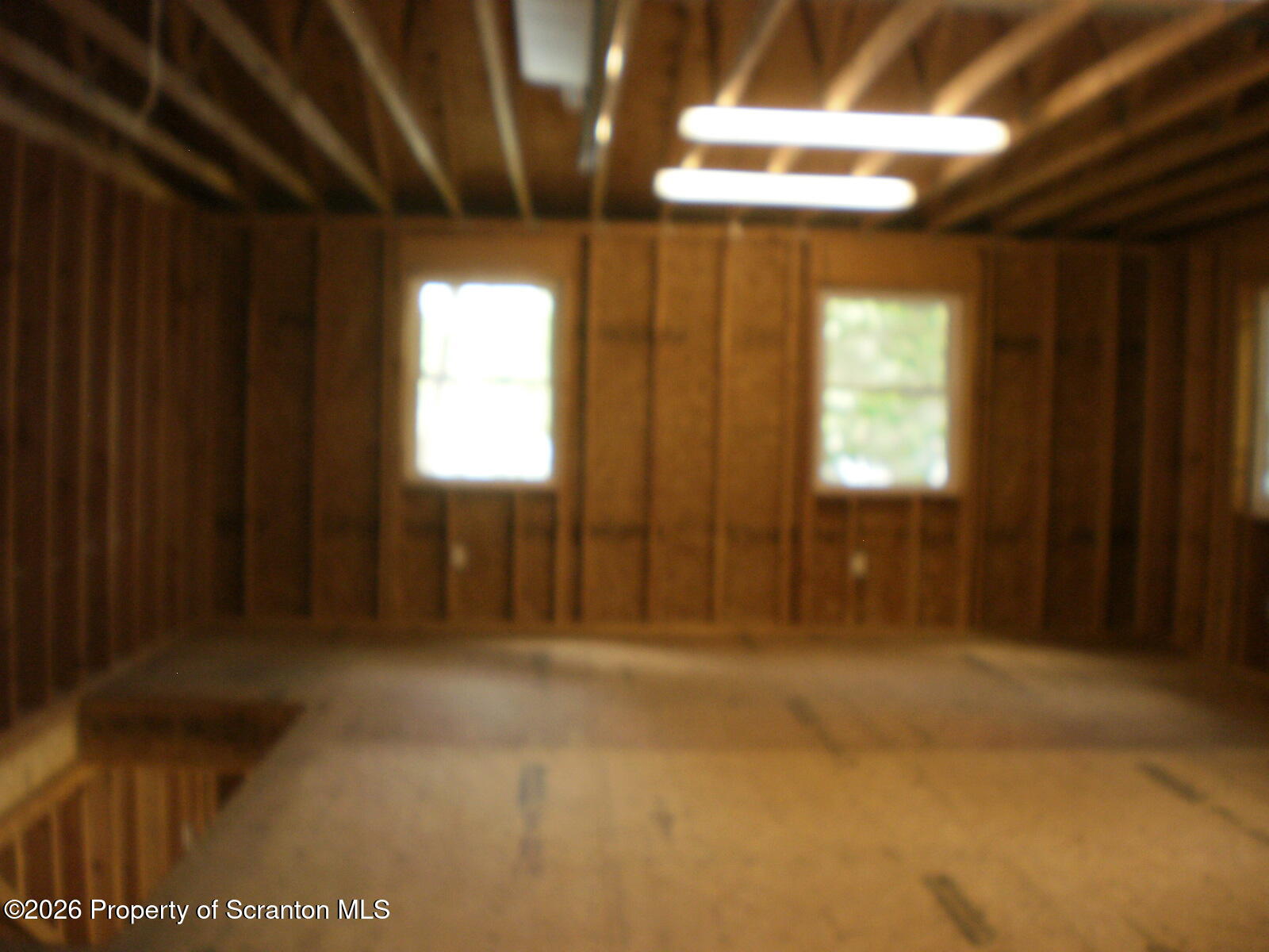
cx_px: 634
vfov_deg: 39.7
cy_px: 476
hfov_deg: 51.4
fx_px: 1320
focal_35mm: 36
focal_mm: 6.3
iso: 125
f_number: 3.1
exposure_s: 1/30
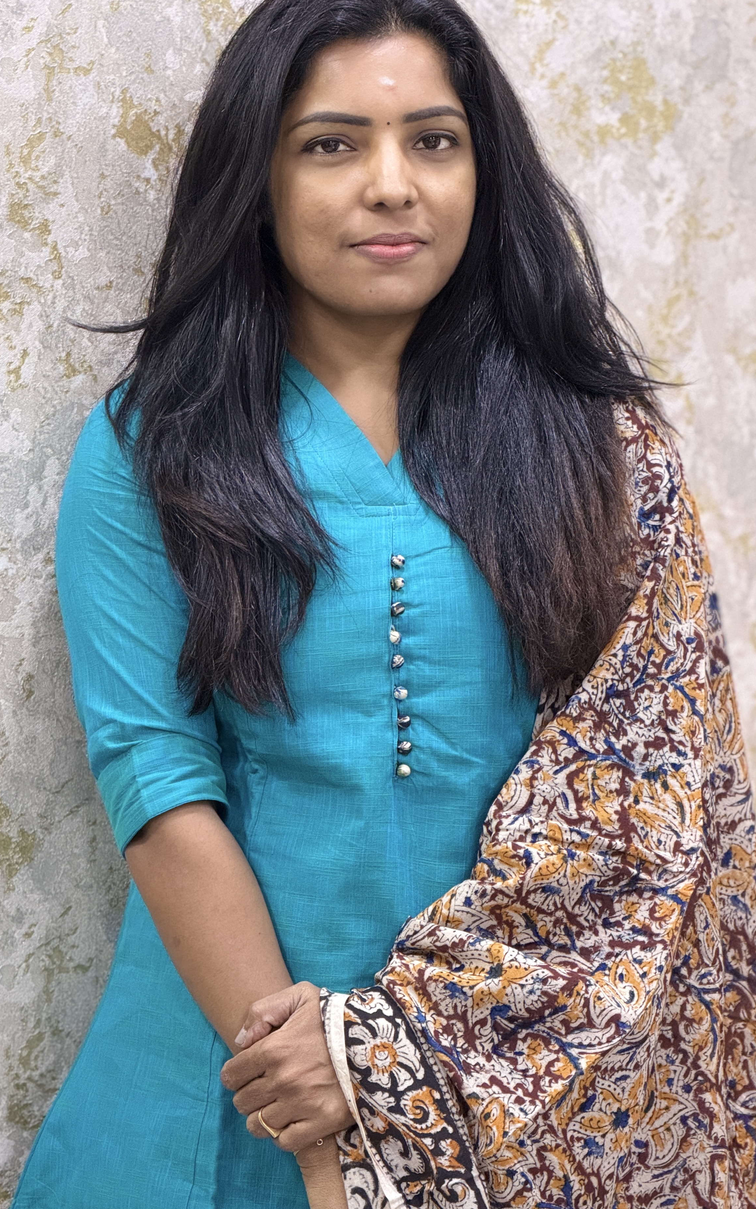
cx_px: 368
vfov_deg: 18.0
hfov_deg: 11.3
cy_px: 594
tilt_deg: -5.5
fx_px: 3823
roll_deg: -2.1
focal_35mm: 116
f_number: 2.8
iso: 500
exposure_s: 1/50
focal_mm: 16.89
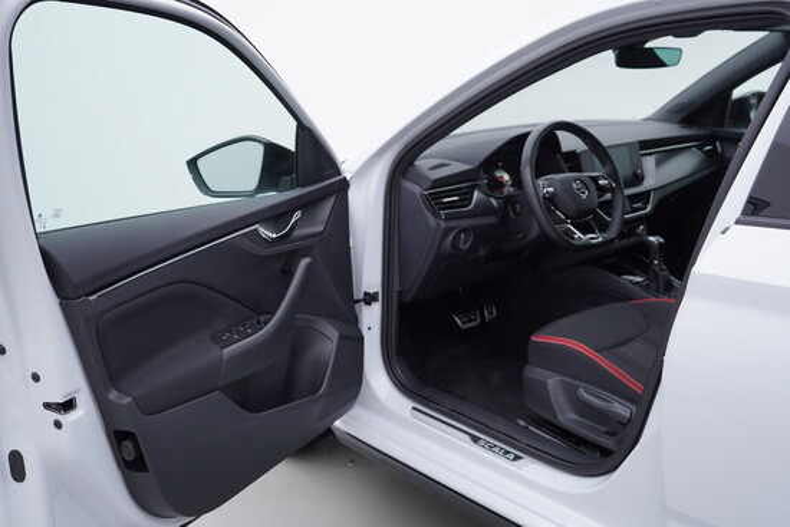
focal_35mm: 36
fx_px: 790
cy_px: 264
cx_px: 395
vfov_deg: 36.9
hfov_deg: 53.1
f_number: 3.5
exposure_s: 1/60
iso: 125
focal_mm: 24
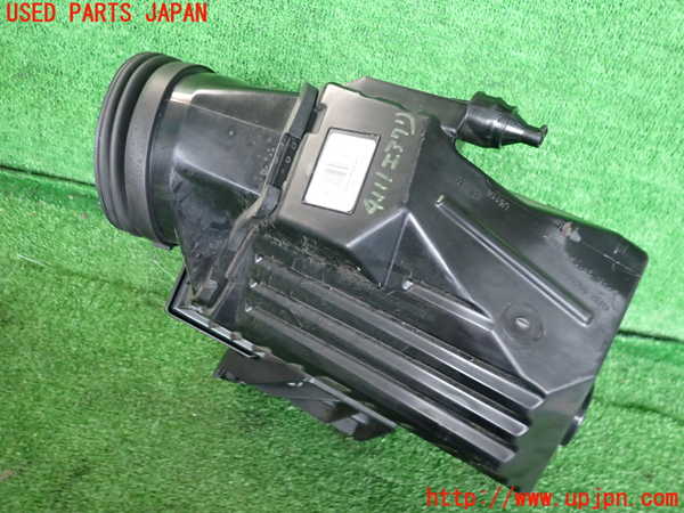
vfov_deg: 54.9
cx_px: 342
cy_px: 256
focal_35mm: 25
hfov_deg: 69.4
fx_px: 494
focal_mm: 4.5
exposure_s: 1/30
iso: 320
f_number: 2
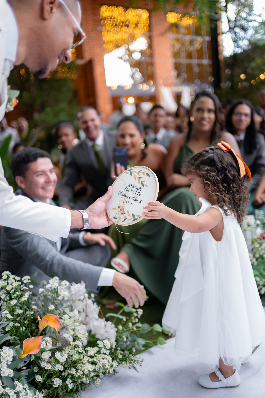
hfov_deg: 37.9
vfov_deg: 54.4
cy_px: 199
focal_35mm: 35
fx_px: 386
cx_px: 132
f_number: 1.4
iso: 2500
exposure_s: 1/1000
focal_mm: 35
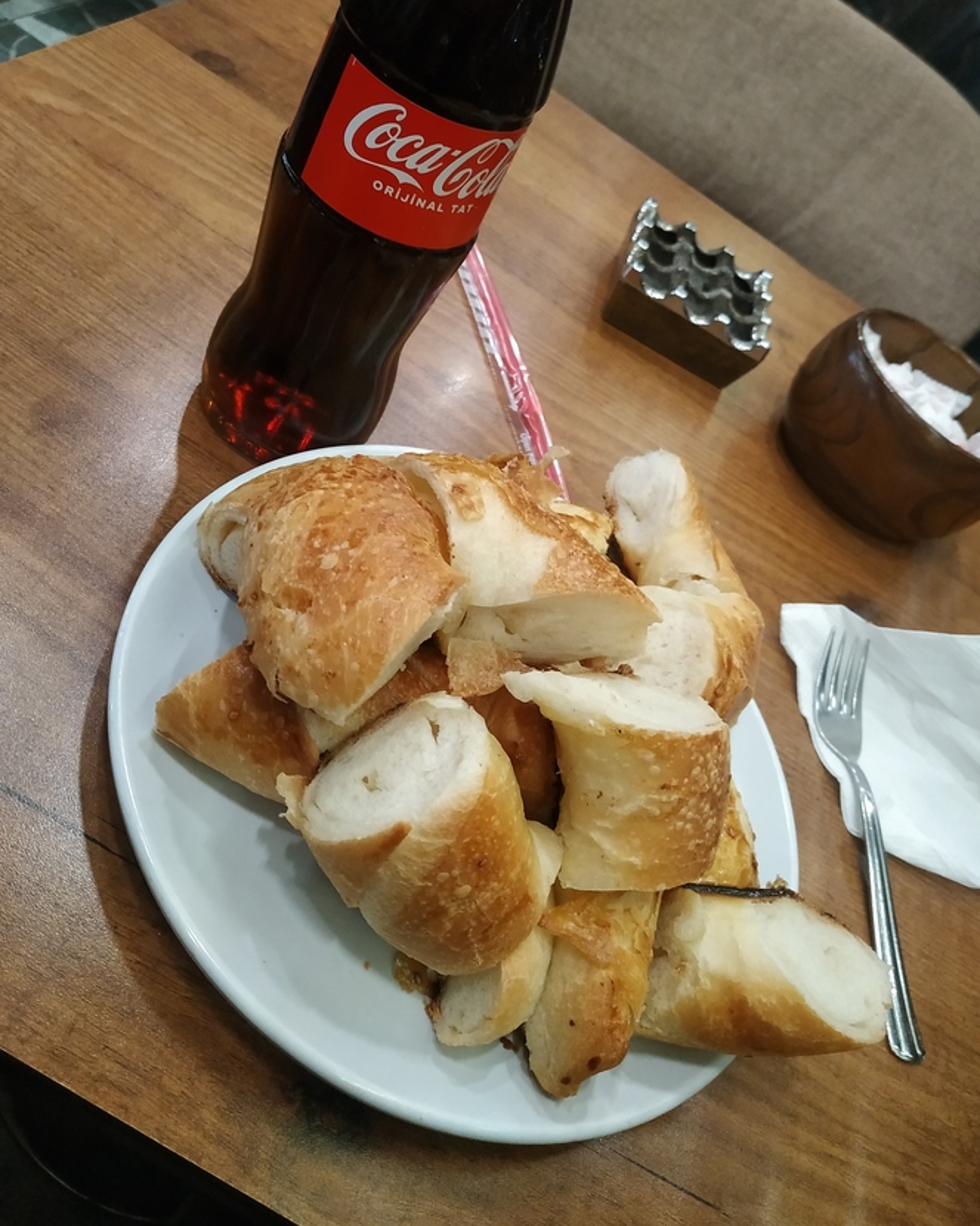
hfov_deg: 54.9
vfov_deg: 65.9
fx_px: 943
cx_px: 476
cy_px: 566
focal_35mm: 26
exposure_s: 1/20
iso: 400
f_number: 1.9
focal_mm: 3.94
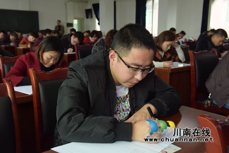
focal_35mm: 38
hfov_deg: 50.7
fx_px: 242
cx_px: 114
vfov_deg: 35.1
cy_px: 76
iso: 2000
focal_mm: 38
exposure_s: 1/160
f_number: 6.3
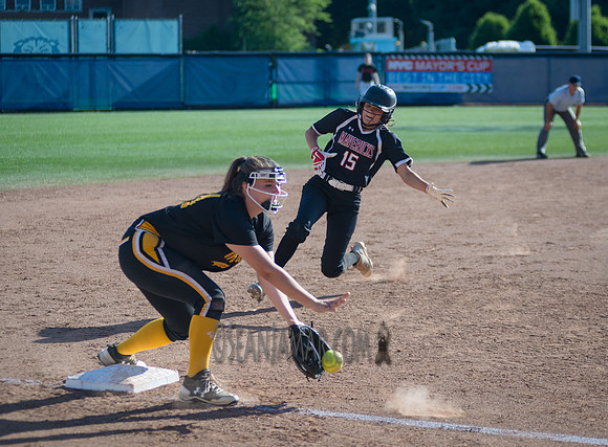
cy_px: 182
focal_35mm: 101
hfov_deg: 19.4
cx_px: 398
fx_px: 1770
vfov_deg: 14.4
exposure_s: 1/2500
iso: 200
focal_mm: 80
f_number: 2.8
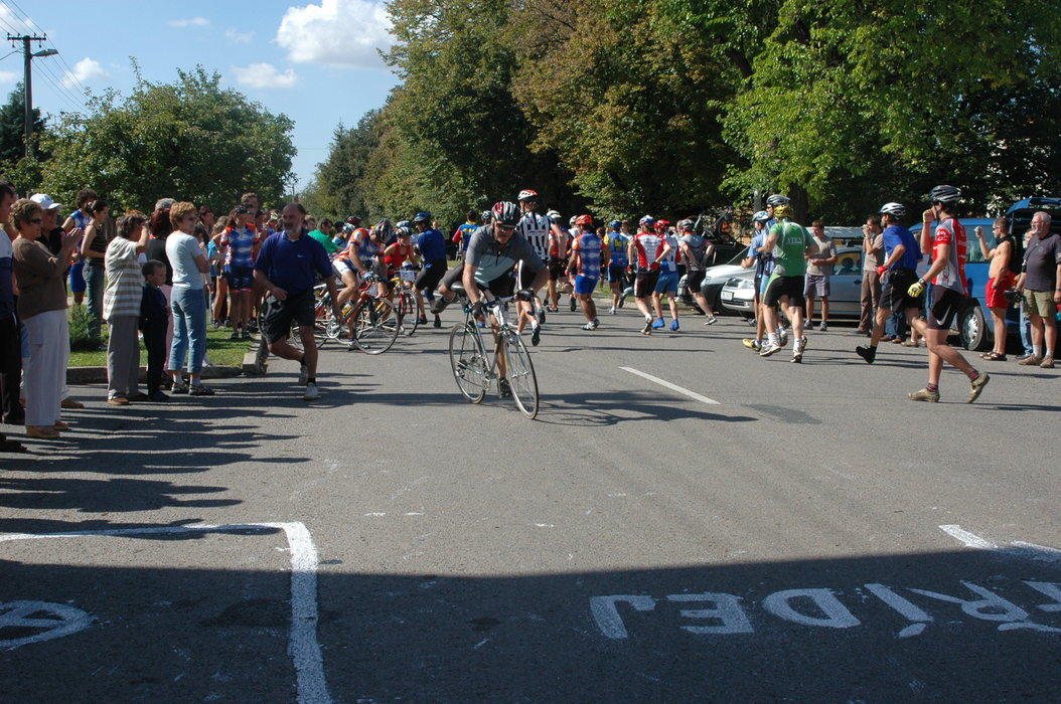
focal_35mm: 42
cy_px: 352
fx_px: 1236
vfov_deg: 31.8
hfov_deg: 46.4
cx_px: 530
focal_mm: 28
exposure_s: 1/350
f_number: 9.5
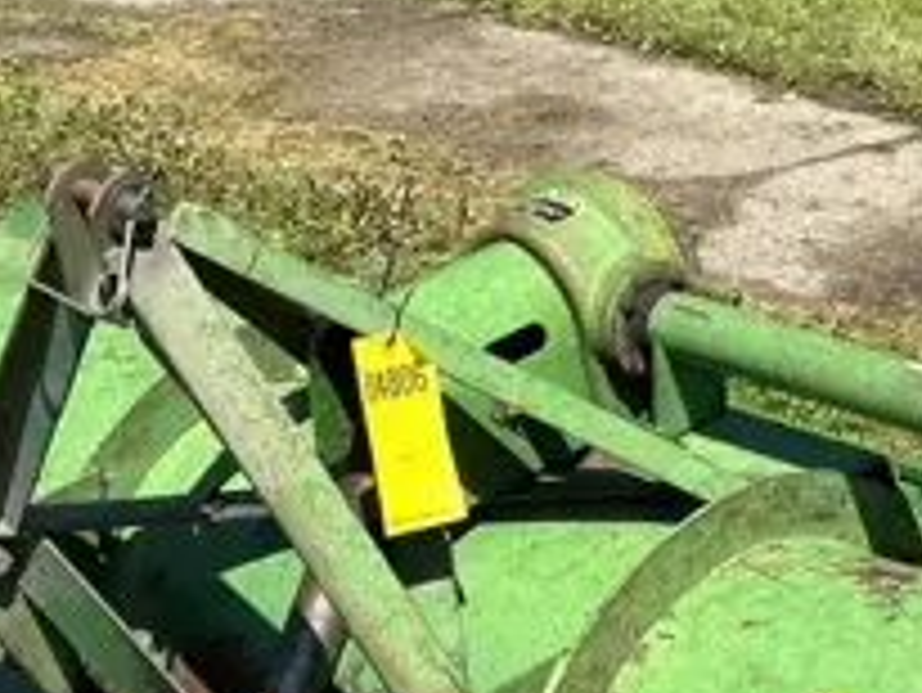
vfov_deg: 9.8
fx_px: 3998
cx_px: 639
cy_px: 688
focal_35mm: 150
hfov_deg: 13.1
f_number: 1.78
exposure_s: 1/3155
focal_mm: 6.86
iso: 64
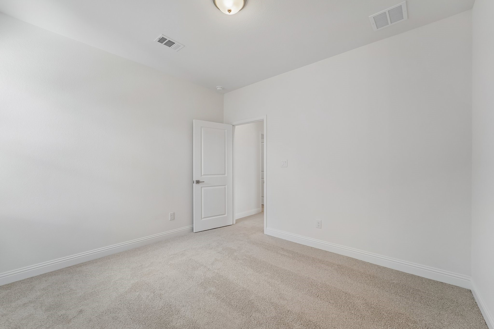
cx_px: 247
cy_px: 164
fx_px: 192
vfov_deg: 81.2
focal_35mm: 14
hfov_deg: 104.3
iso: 500
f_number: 8
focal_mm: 14
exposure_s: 1/80
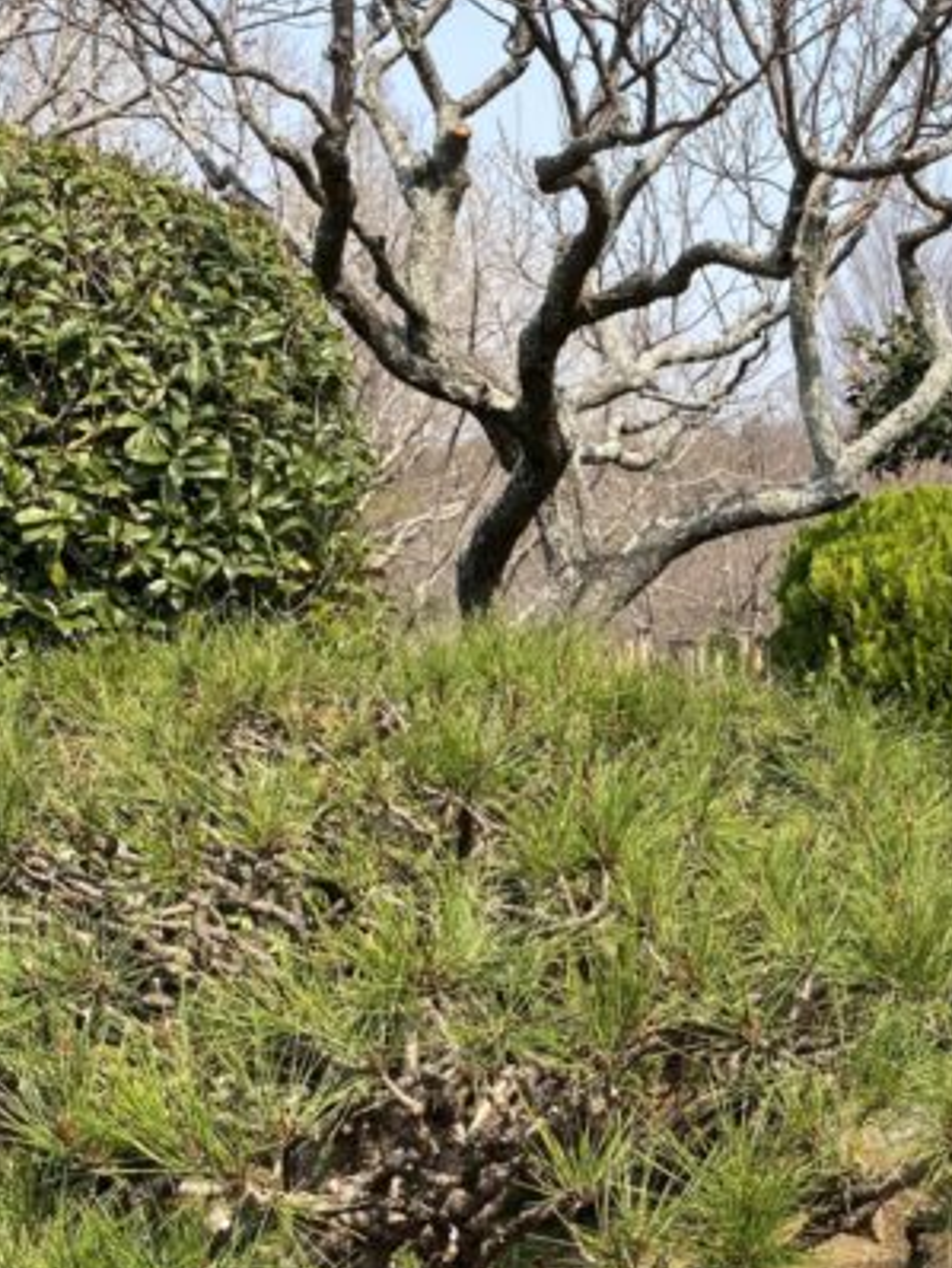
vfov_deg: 35.5
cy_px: 690
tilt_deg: -3.2
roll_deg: +2.2
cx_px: 780
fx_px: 1978
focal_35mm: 54
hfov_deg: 26.5
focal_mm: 4.25
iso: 32
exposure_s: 1/1585
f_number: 1.8
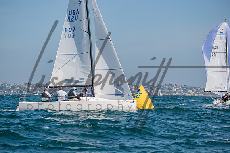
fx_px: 842
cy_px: 77
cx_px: 114
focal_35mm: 132
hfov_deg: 15.5
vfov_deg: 10.4
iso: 200
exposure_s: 1/1250
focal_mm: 86
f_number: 6.3
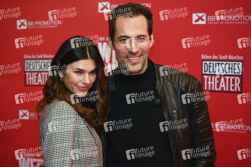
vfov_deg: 18.2
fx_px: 523
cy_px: 84
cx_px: 126
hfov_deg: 27.0
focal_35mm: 75
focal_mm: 75
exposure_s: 1/125
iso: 1250
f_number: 2.8
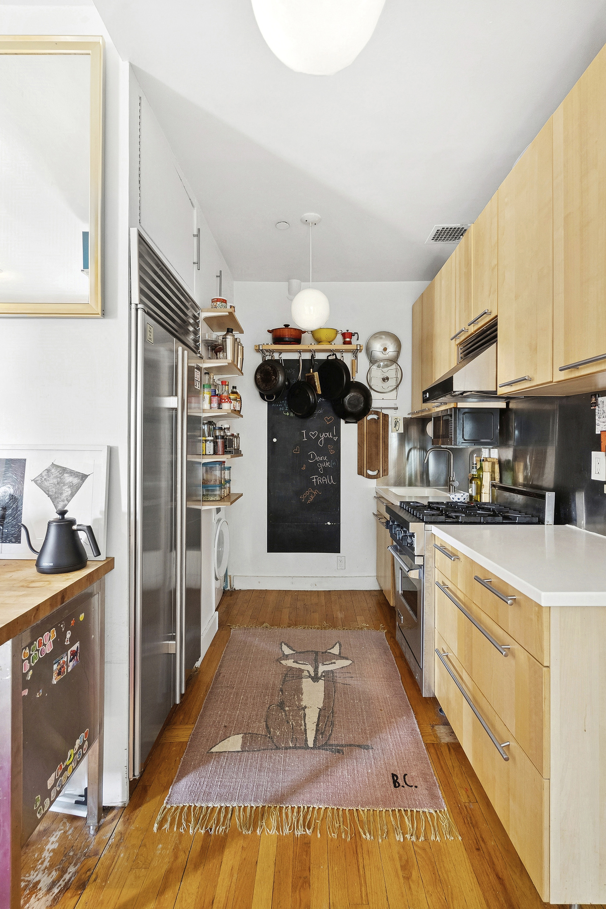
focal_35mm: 16
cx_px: 303
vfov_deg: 96.7
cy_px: 454
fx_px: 404
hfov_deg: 73.7
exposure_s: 1/1.25
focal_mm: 16
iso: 1600
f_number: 10
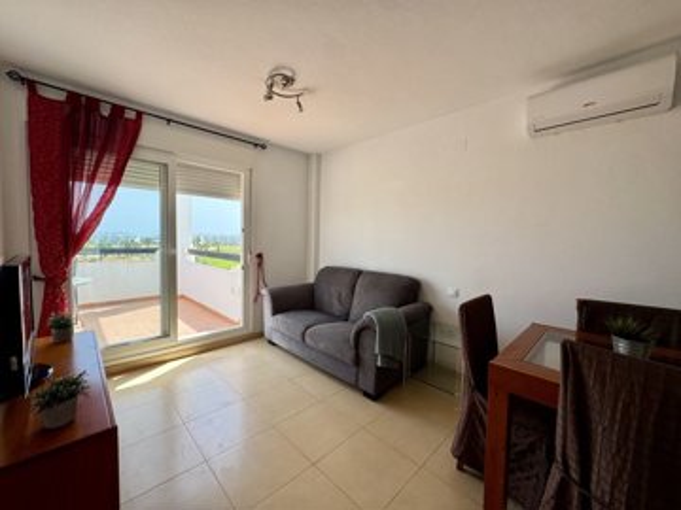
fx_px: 275
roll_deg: -1.4
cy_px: 255
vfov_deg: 85.7
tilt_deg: -2.9
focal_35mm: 14
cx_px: 340
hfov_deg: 102.1
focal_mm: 2.22
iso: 40
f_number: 2.2
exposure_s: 1/308
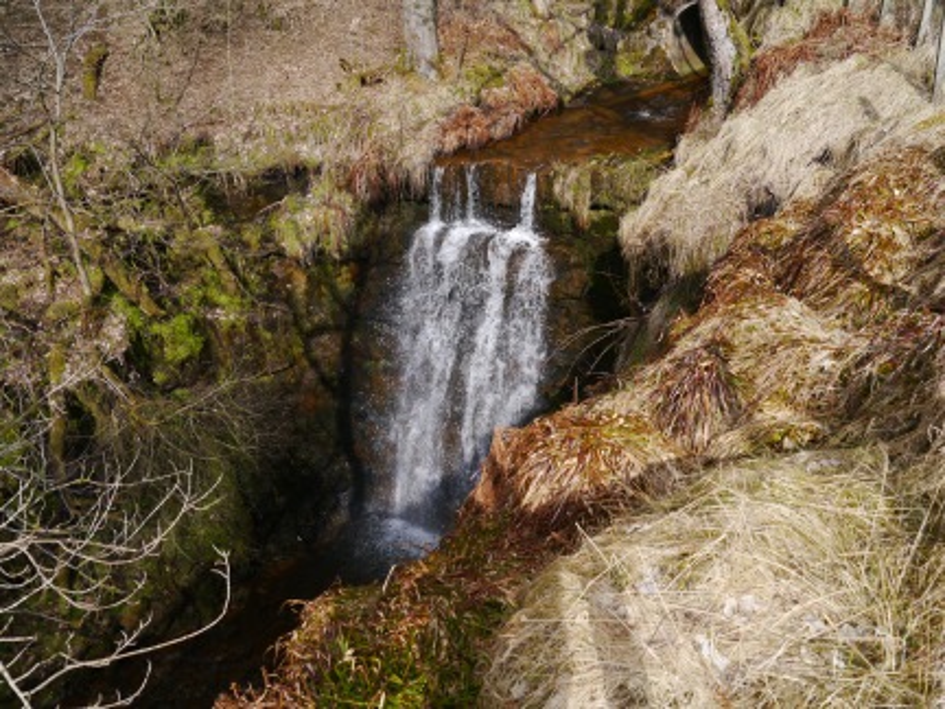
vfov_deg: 49.7
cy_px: 354
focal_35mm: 28
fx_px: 764
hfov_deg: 63.4
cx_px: 472
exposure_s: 1/400
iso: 160
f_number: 7.1
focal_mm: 14
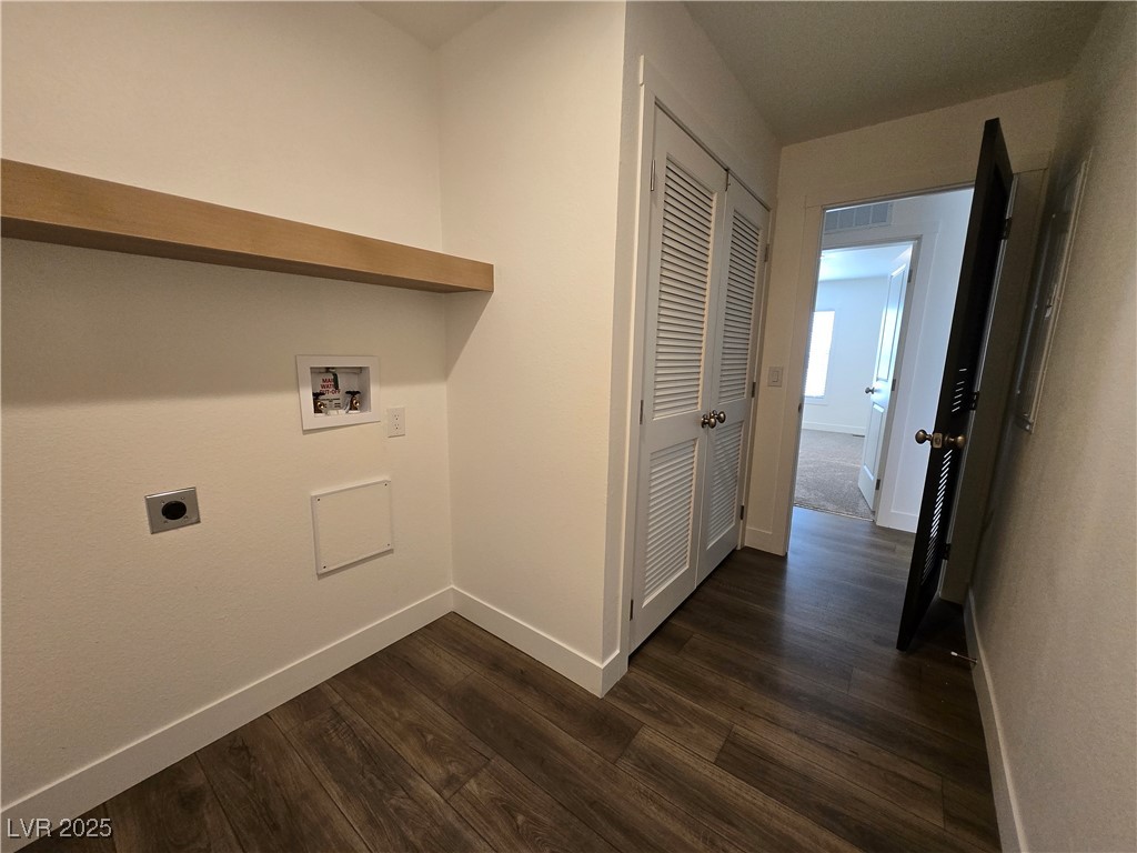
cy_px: 426
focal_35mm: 13
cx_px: 568
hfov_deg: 106.2
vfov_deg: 89.9
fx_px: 427
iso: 200
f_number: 2.2
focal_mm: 1.7
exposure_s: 1/60
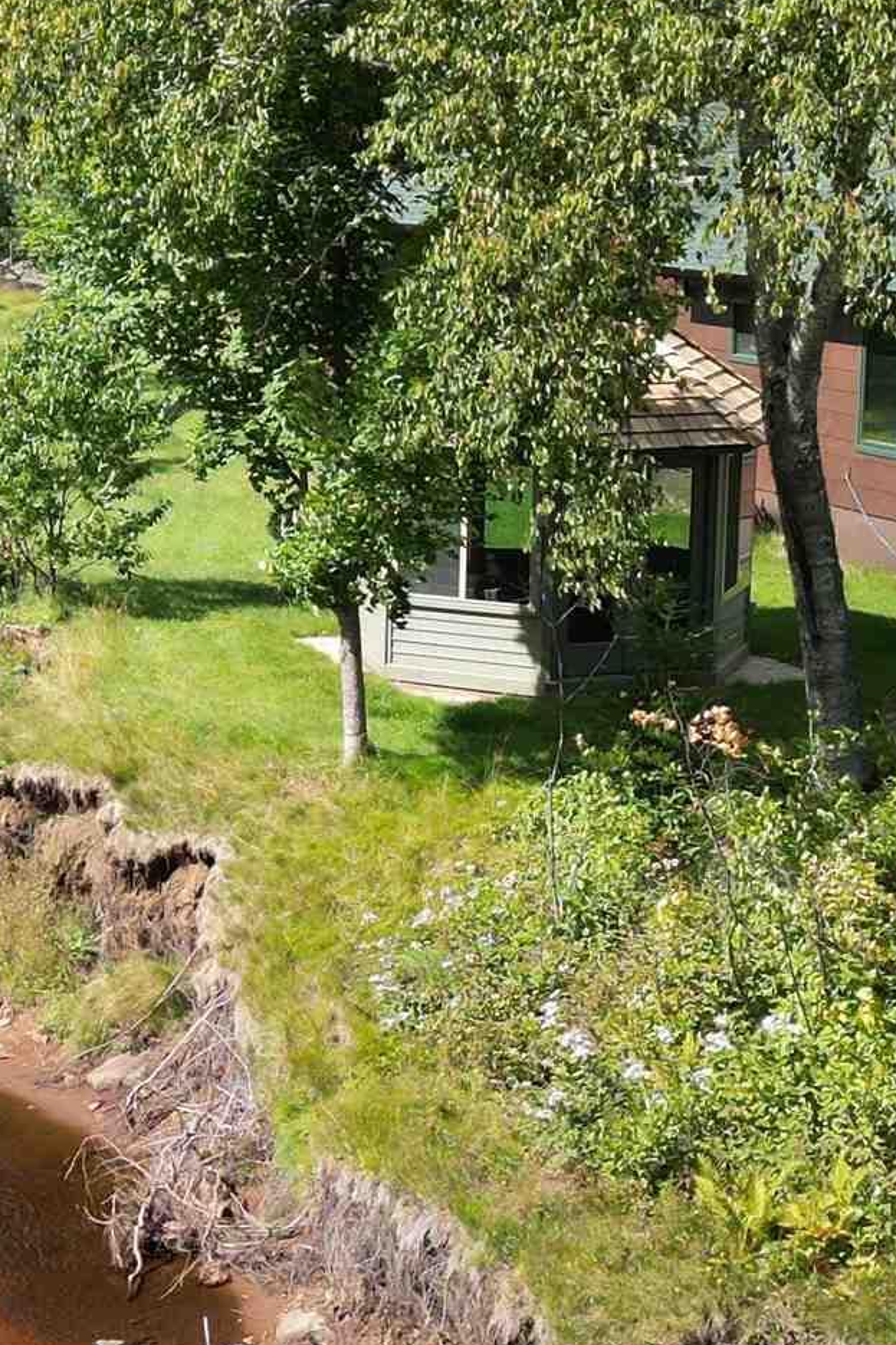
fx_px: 3062
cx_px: -58
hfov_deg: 16.2
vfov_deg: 24.8
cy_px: 698
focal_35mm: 82
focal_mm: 6.72
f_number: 1.7
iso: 100
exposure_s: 1/160
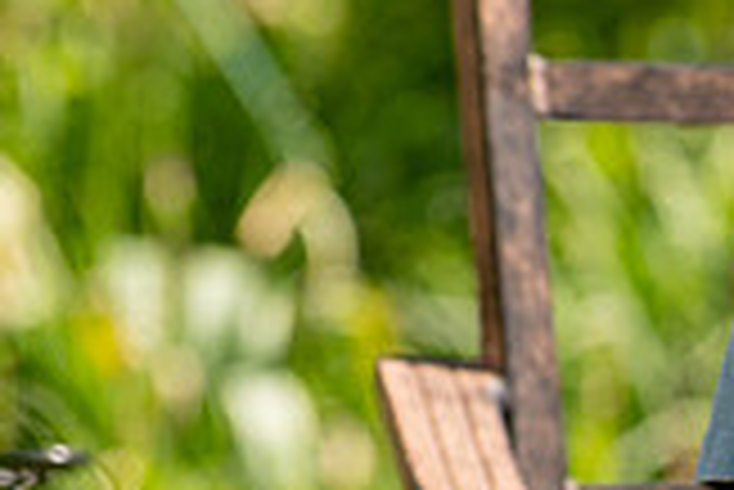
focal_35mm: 488
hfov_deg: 4.2
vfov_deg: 2.8
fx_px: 9958
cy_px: -121
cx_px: 1090
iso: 250
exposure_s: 1/2000
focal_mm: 130
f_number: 3.5
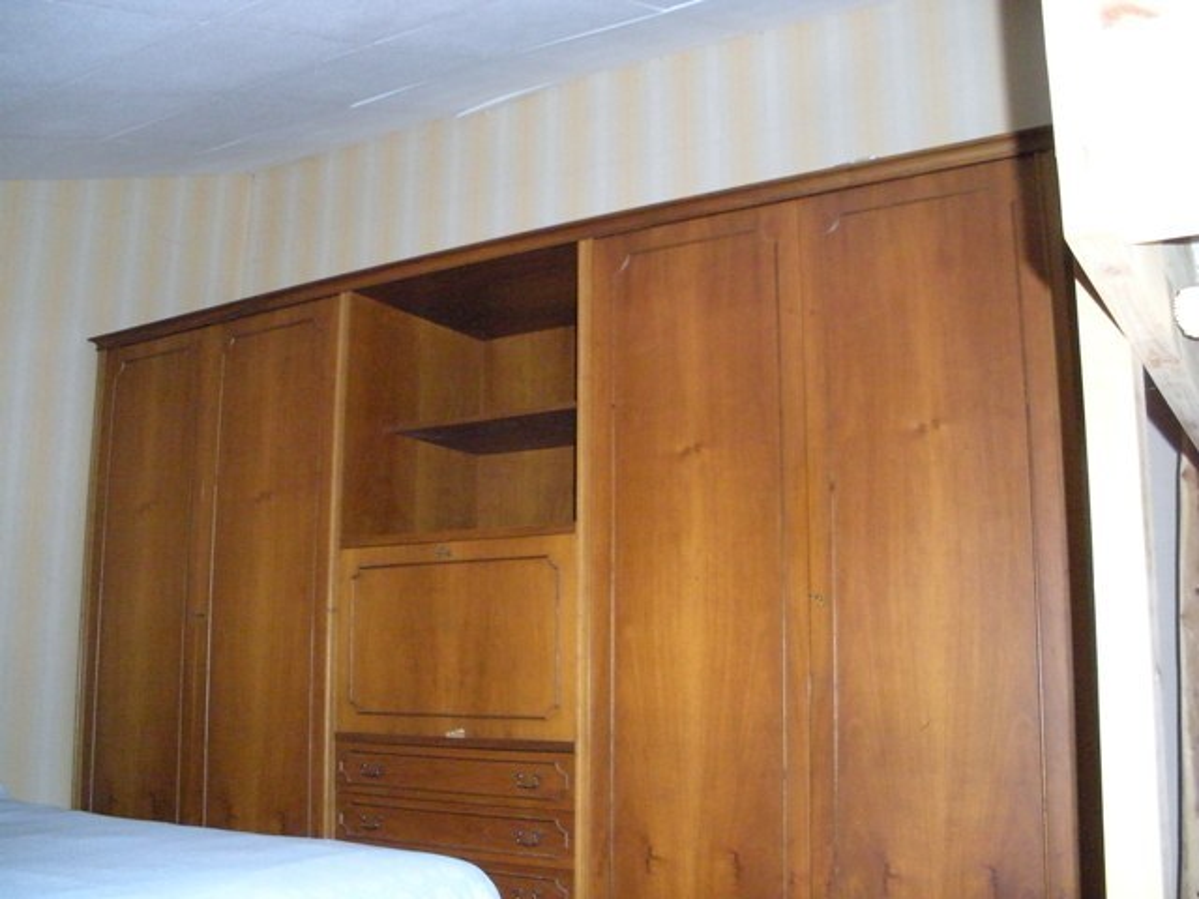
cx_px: 600
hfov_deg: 51.4
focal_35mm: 36
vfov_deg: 39.7
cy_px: 450
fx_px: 1247
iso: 800
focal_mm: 6.3
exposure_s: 1/8
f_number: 3.5
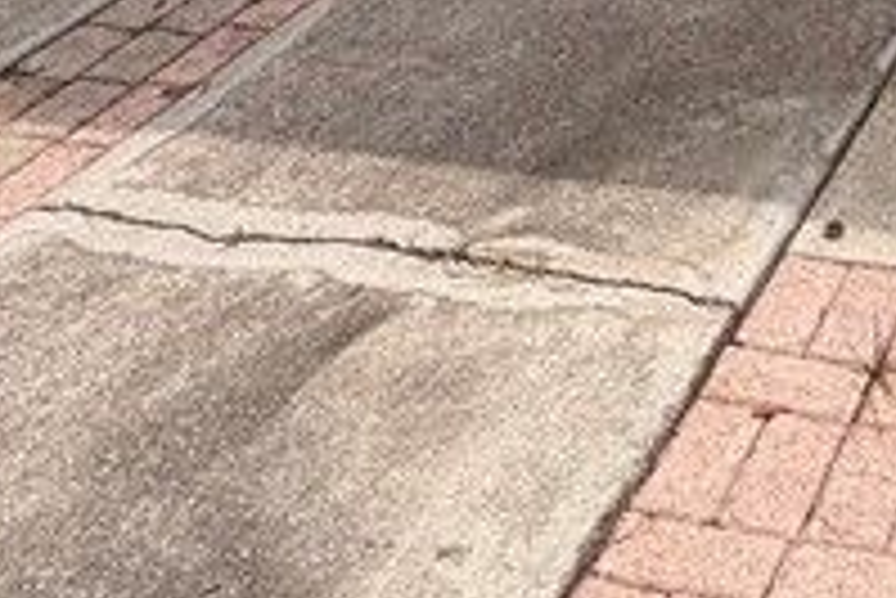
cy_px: -751
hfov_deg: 24.3
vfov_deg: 13.9
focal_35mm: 75
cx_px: 1094
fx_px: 1868
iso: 20
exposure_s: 1/1087
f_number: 2.2
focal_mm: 2.22
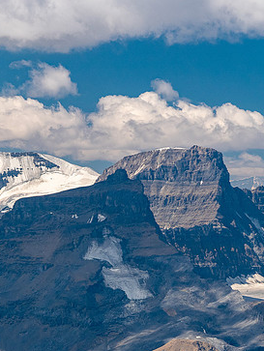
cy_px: 209
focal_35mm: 249
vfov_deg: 7.9
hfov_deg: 6.0
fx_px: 2528
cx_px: 42
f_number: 8
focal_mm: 78
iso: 200
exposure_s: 1/320
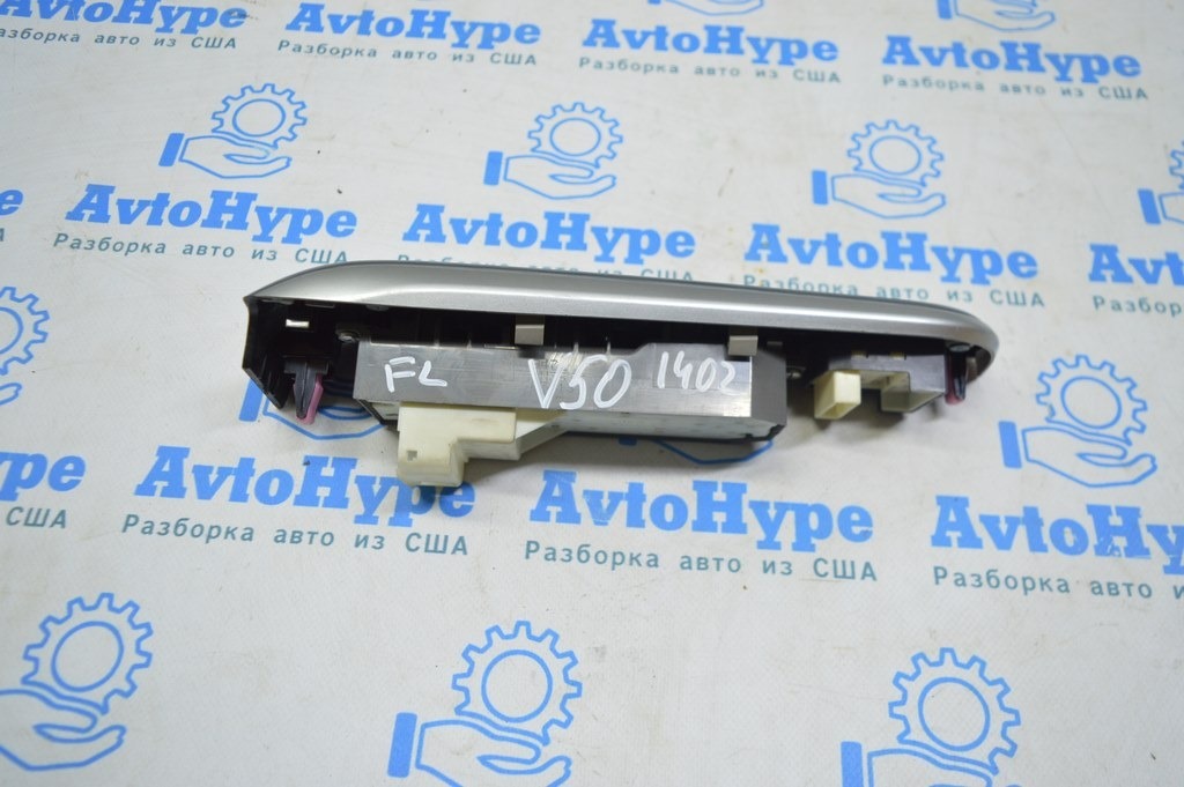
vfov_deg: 47.9
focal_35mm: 27
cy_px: 394
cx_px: 592
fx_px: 887
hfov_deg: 67.4
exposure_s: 1/50
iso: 400
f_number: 3.5
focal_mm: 18
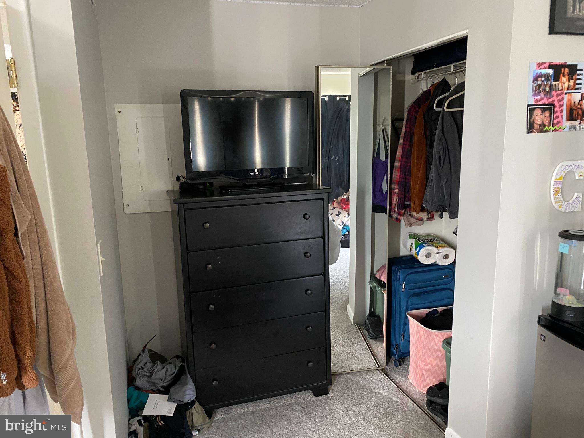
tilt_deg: -12.3
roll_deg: +1.9
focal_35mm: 26
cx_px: 292
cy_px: 219
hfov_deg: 67.3
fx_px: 439
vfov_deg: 53.1
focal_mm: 4.25
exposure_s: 1/30
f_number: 1.8
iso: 500
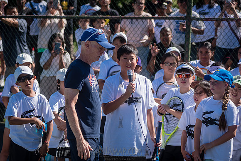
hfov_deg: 18.2
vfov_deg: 12.2
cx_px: 116
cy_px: 80
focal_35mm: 113
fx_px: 754
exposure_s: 1/2500
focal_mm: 105
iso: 200
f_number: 4
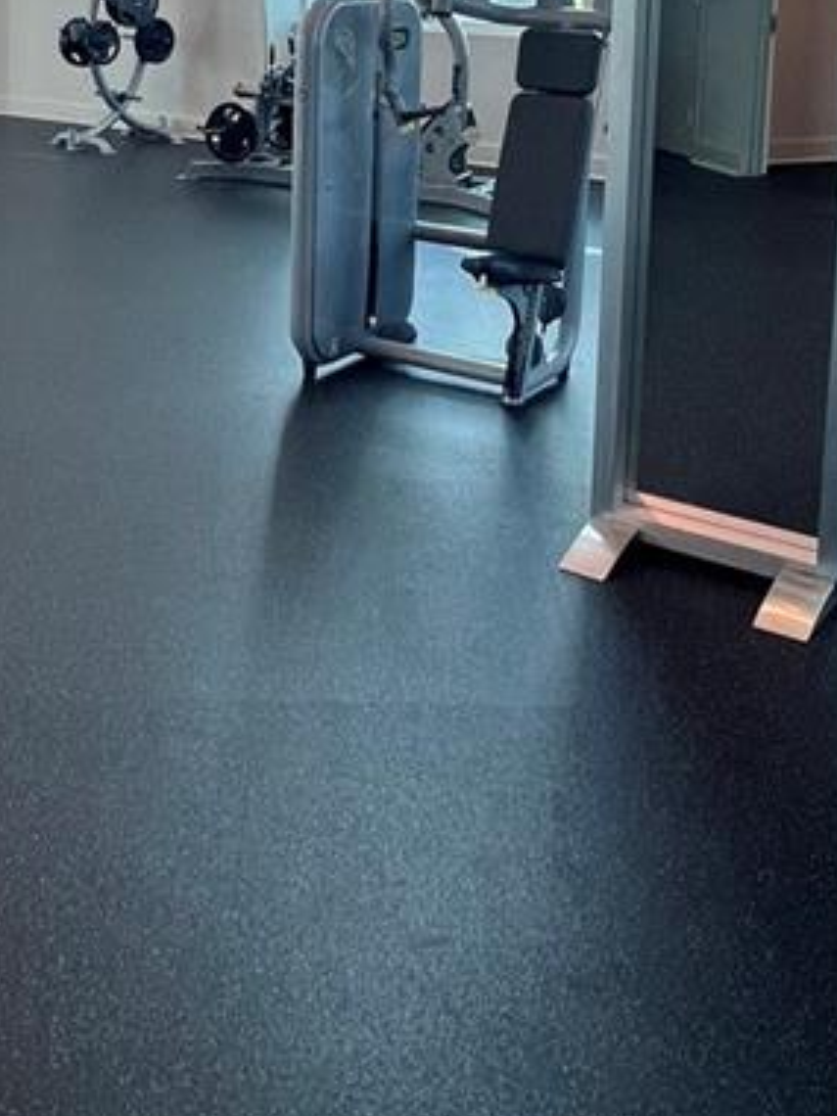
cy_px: 150
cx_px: 270
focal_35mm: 41
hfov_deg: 34.8
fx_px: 1322
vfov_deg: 42.6
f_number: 1.8
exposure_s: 1/120
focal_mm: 1.57
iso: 80
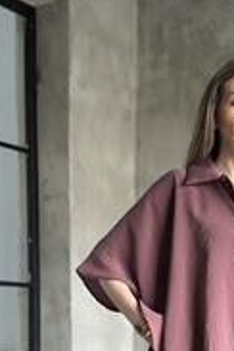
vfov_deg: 17.2
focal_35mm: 116
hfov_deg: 11.7
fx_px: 1131
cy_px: 364
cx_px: 217
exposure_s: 1/60
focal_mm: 6.86
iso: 250
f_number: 1.78
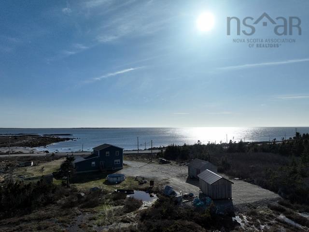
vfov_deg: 56.8
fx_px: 214
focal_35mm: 24
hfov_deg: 71.6
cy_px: 116
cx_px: 154
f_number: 2.8
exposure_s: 1/2000
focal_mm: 12.29
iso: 350
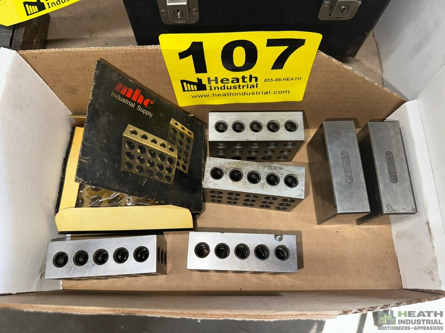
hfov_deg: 71.6
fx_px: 309
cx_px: 222
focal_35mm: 24
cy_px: 166
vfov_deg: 56.8
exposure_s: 1/66
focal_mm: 6.86
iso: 50
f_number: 1.78
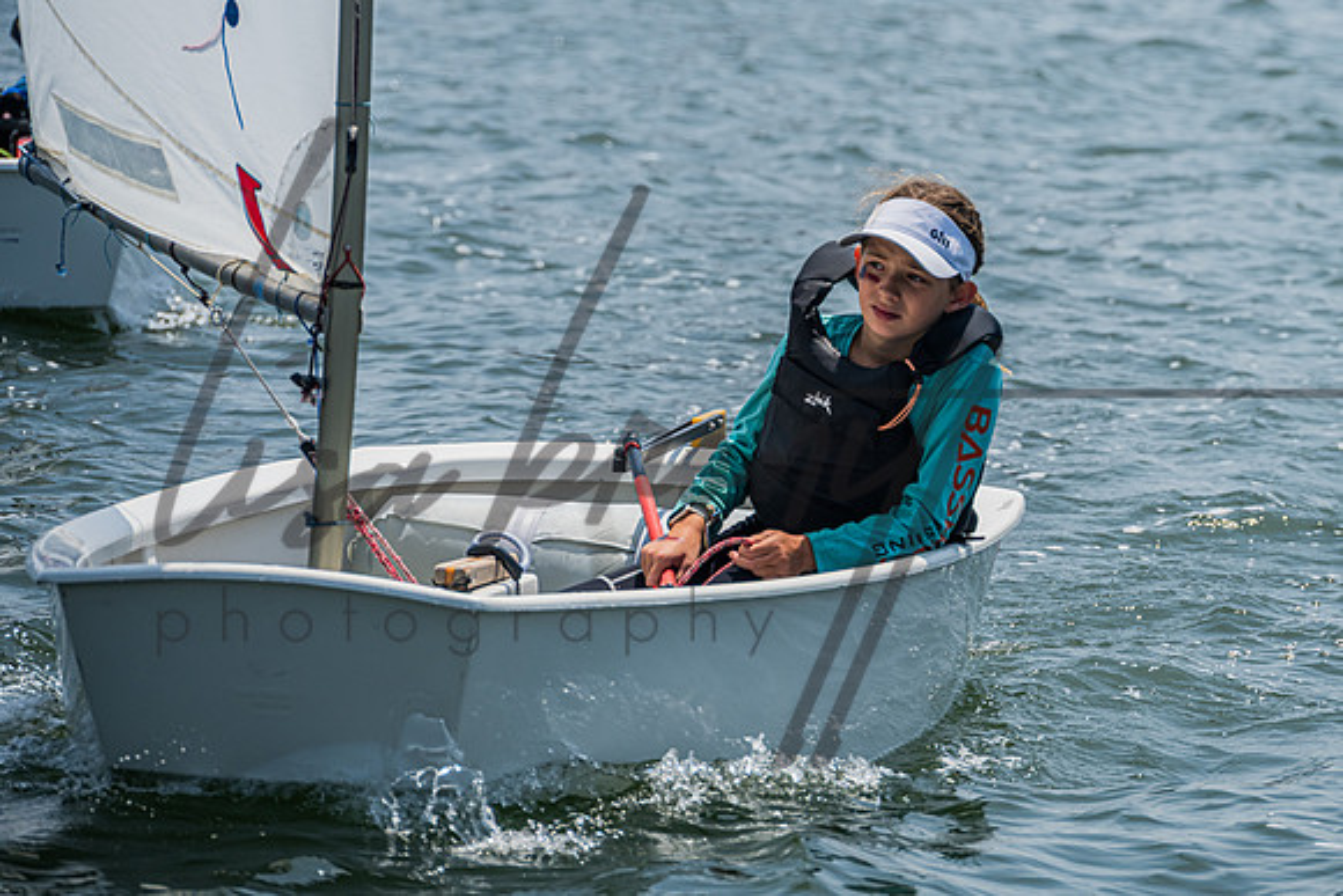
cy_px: 309
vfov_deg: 4.0
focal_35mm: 341
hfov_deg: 6.0
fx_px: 12708
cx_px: 880
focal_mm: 260
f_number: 8
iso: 320
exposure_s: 1/1250
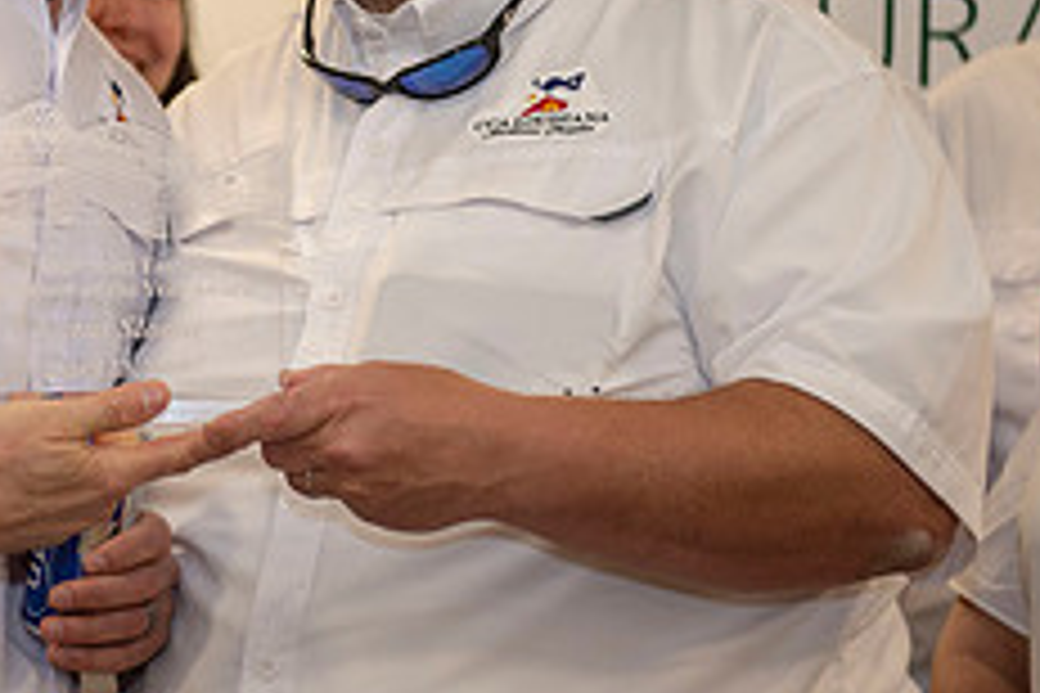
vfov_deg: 7.8
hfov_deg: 11.5
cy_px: 90
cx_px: -36
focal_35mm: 176
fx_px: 5084
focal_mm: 70
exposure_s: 1/125
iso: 800
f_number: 2.8
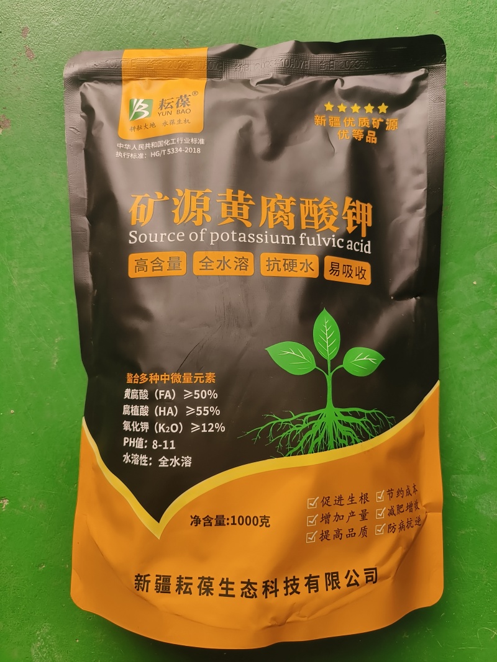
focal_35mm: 23
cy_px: 331
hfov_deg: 58.9
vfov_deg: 73.9
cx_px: 248
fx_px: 440
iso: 100
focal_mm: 5.5
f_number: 1.75
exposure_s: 1/112
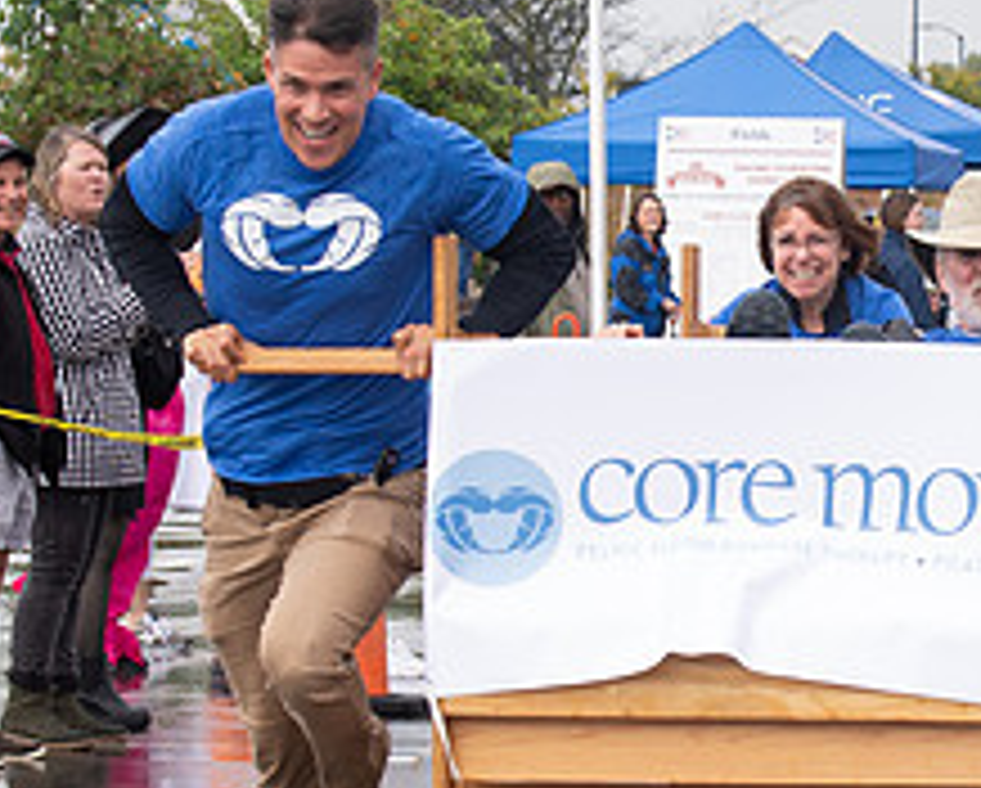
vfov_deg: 6.4
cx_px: 962
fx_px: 7007
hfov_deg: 8.0
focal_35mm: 241
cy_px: 535
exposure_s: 1/500
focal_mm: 70
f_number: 7.1
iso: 400
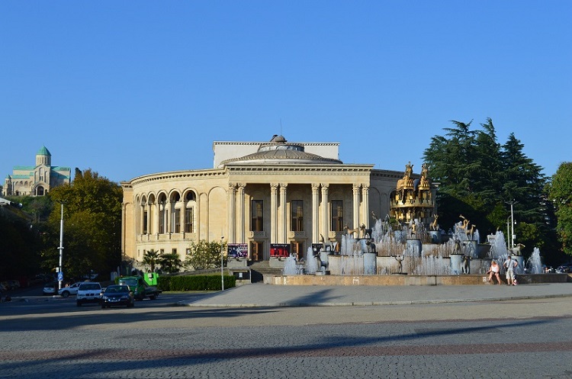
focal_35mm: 57
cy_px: 190
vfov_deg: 23.7
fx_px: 904
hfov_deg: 35.1
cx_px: 286
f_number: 11
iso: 320
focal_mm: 38
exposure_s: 1/500
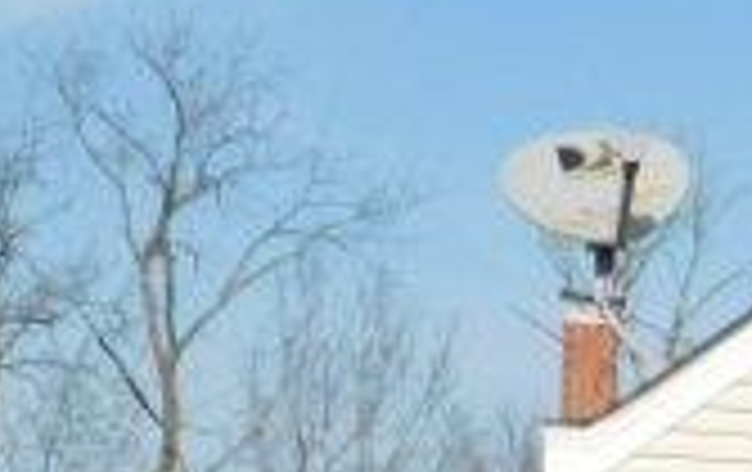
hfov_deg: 13.3
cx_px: 1211
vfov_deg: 8.5
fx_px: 2997
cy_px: 944
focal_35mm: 146
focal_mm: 6.3
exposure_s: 1/400
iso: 125
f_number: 7
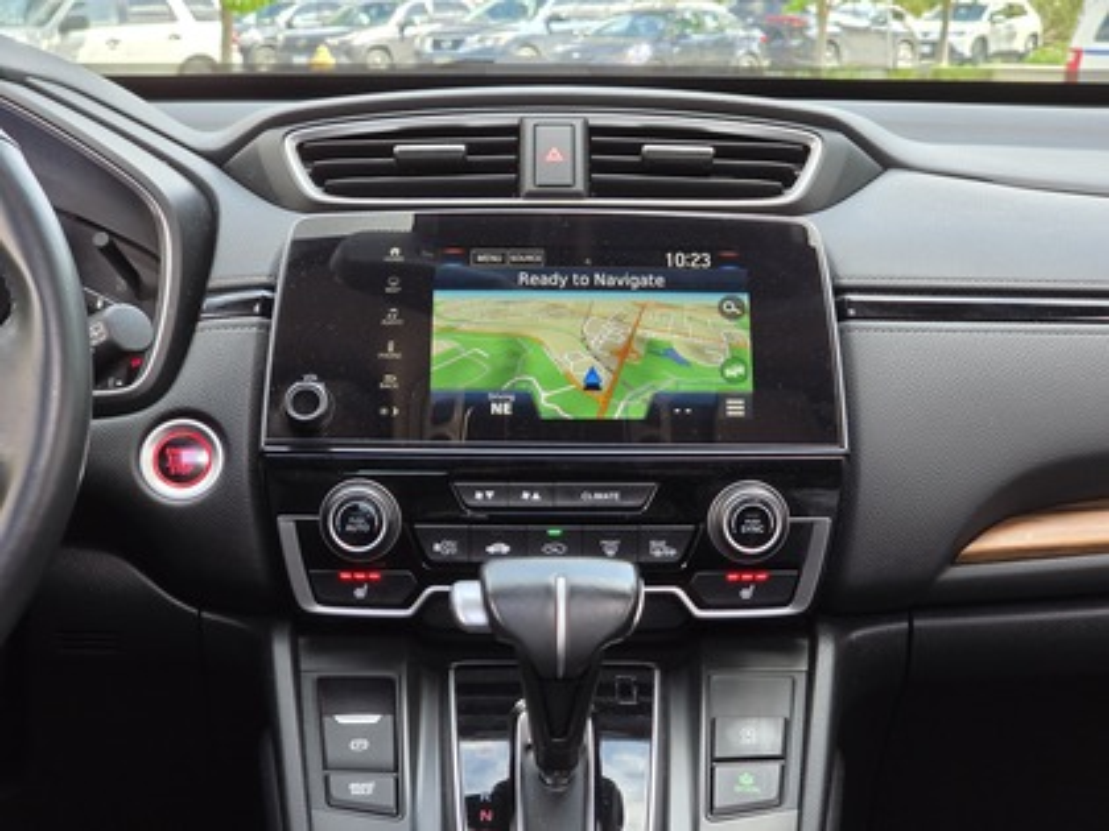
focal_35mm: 69
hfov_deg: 28.2
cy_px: 416
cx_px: 554
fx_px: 2211
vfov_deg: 21.3
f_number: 2.4
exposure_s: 1/120
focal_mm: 7
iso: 50
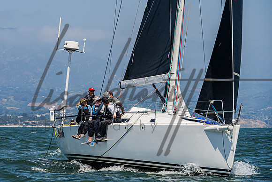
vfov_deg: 6.8
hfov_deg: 10.2
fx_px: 1519
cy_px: 80
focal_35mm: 201
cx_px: 93
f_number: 8
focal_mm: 150
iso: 400
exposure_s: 1/1600
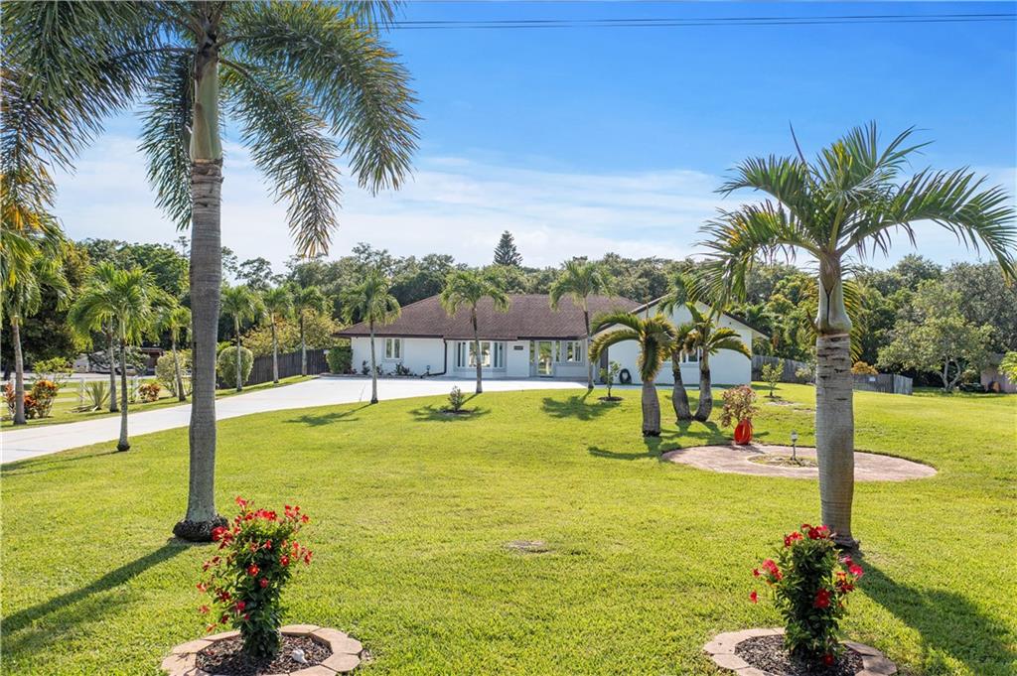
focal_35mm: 28
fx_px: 790
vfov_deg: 46.3
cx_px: 508
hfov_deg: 65.5
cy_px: 338
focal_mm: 10.26
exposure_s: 1/1000
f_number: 3.5
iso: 100
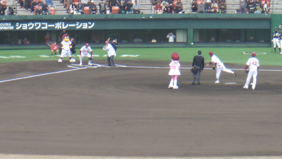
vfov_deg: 4.1
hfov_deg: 7.2
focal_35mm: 299
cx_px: 141
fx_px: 2236
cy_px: 62
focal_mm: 25.2
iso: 80
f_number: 5.9
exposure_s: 1/125
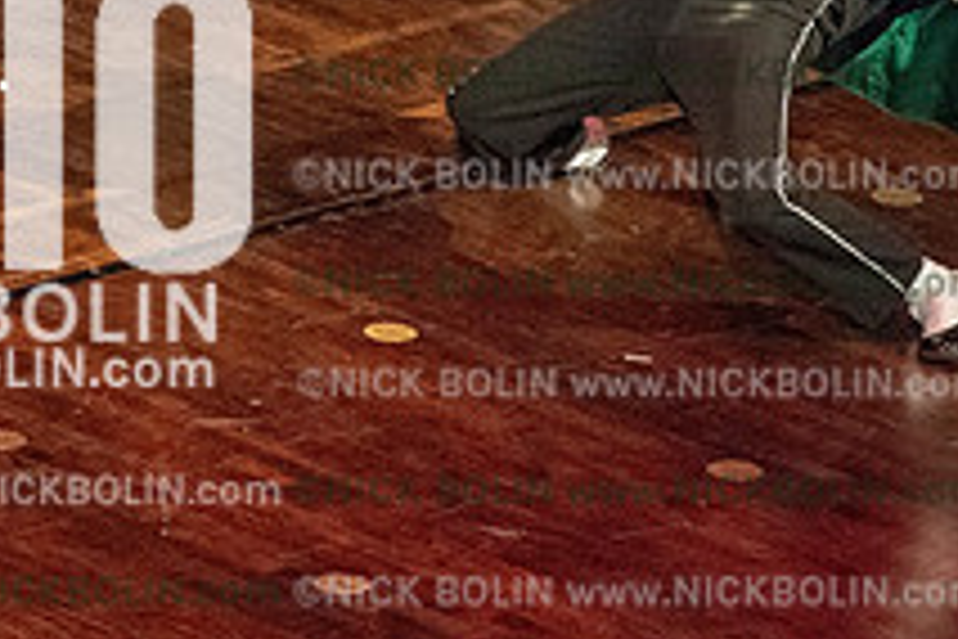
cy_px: 176
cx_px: -67
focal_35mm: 544
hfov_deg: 3.8
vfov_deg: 2.5
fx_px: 14475
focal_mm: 200
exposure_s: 1/500
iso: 8000
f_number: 5.6
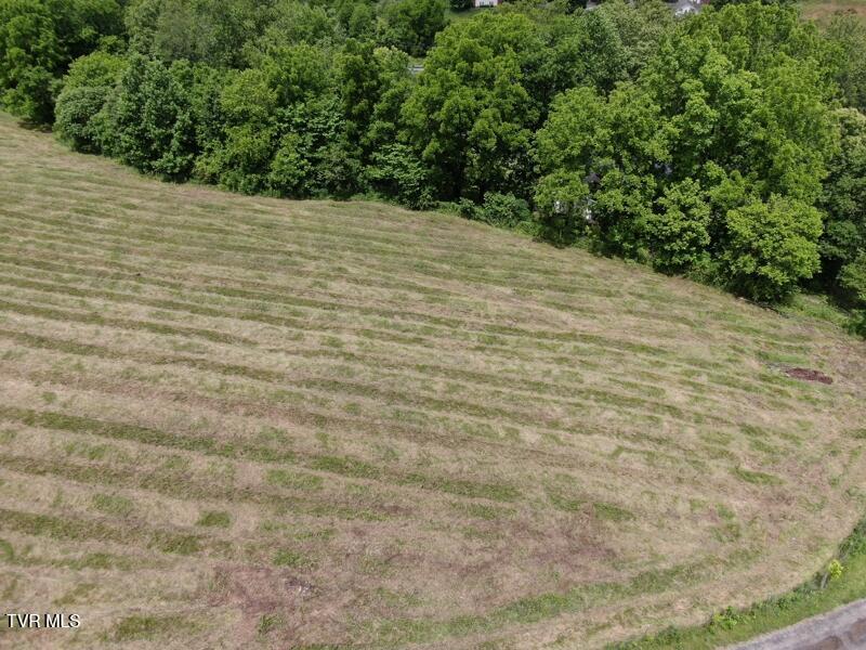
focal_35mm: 24
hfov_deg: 71.6
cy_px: 325
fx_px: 600
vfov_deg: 56.8
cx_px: 433
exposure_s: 1/1250
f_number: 2.8
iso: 100
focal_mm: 4.39
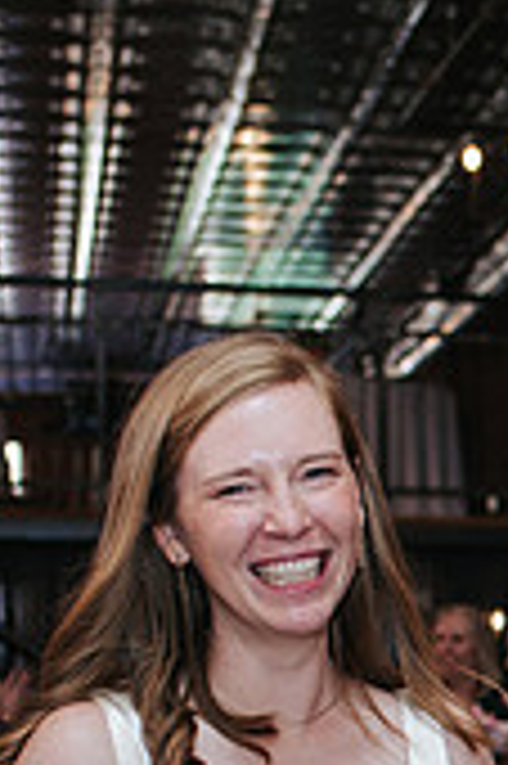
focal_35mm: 139
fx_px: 2948
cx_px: 994
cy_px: 958
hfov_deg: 9.3
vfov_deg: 14.2
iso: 800
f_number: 3.2
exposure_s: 1/200
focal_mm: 35
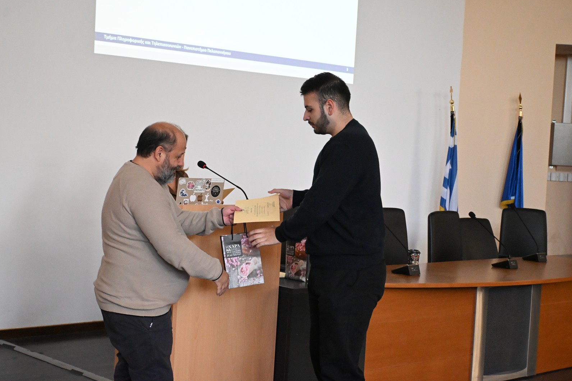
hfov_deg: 35.3
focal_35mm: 57
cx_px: 285
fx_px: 898
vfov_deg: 24.0
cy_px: 189
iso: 6400
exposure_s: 1/250
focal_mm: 37
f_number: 5.3
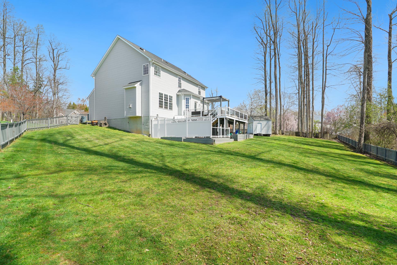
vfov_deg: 70.4
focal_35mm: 17
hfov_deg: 93.3
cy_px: 140
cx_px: 197
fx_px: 187
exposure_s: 1/250
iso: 320
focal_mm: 16
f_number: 8
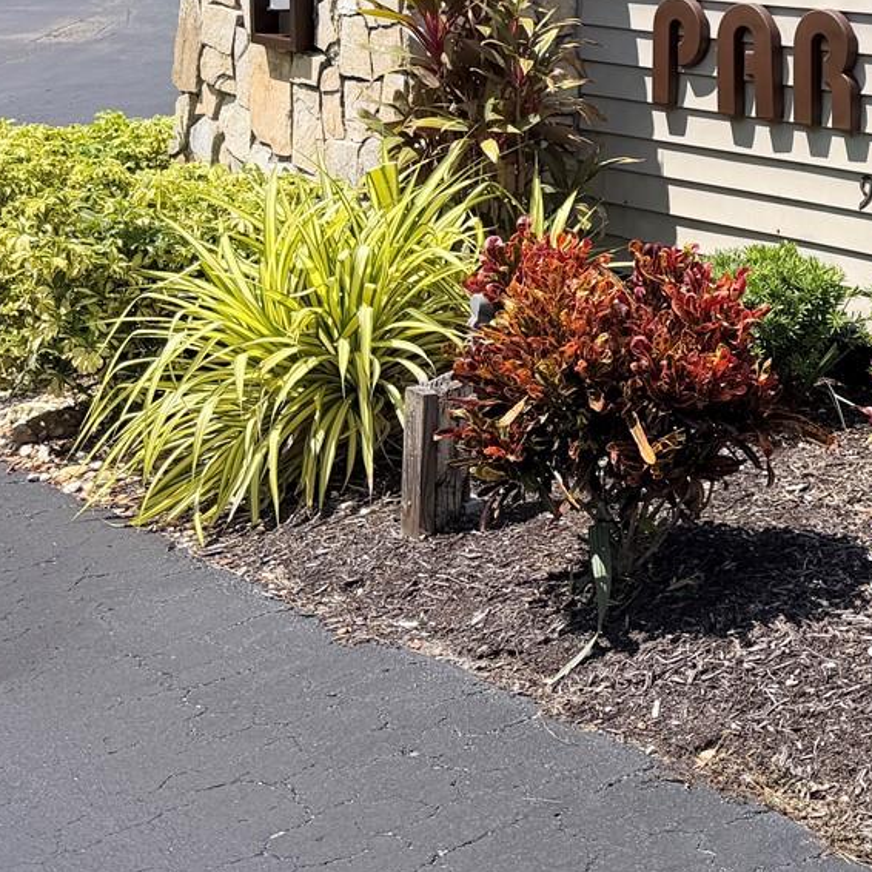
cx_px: 1140
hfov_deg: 24.8
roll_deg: -0.7
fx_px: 1710
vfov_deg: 27.5
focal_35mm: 60
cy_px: 77
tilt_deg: -6.0
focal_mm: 6.76
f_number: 1.78
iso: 80
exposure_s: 1/4405
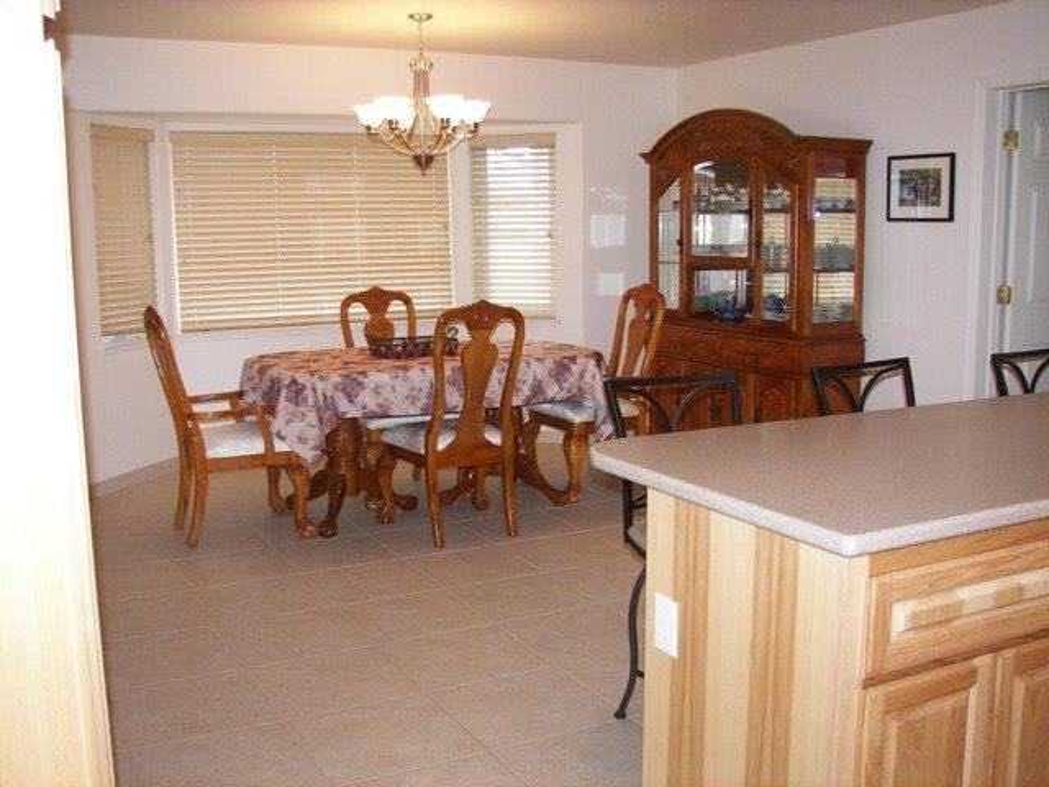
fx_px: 1091
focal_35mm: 36
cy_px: 394
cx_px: 524
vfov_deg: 39.7
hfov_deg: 51.4
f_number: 2.8
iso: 100
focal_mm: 6
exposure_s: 1/30
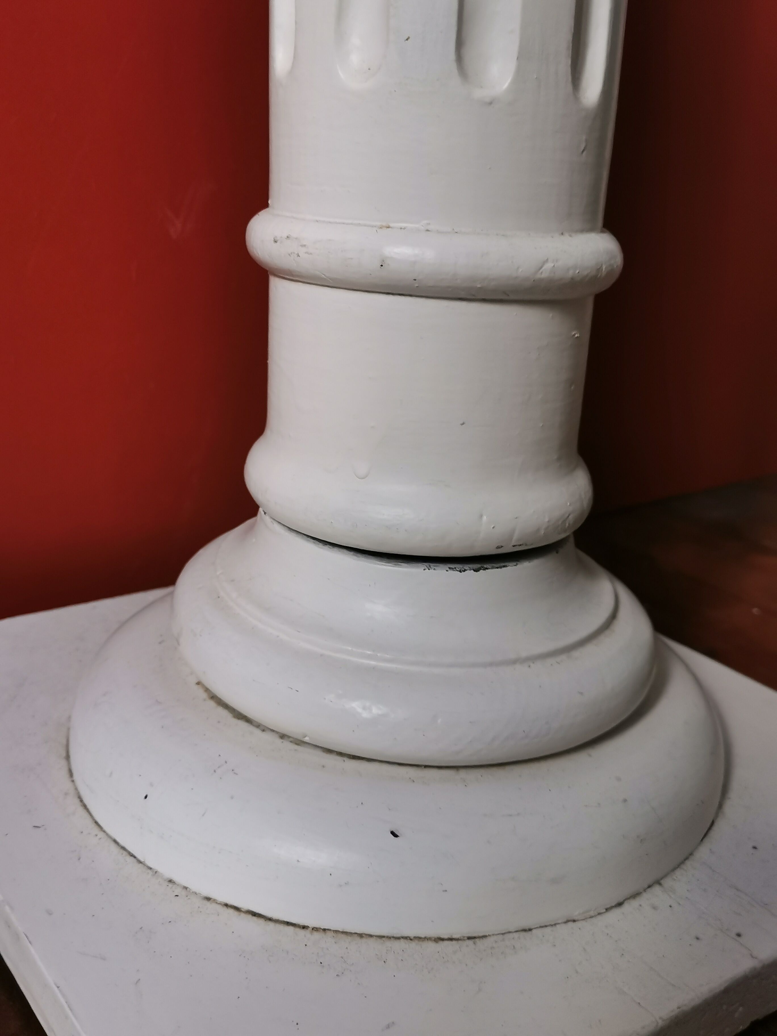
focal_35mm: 37
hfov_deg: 38.7
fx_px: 1107
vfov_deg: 50.1
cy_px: 518
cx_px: 388
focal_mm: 5.58
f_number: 1.8
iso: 125
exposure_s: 1/50
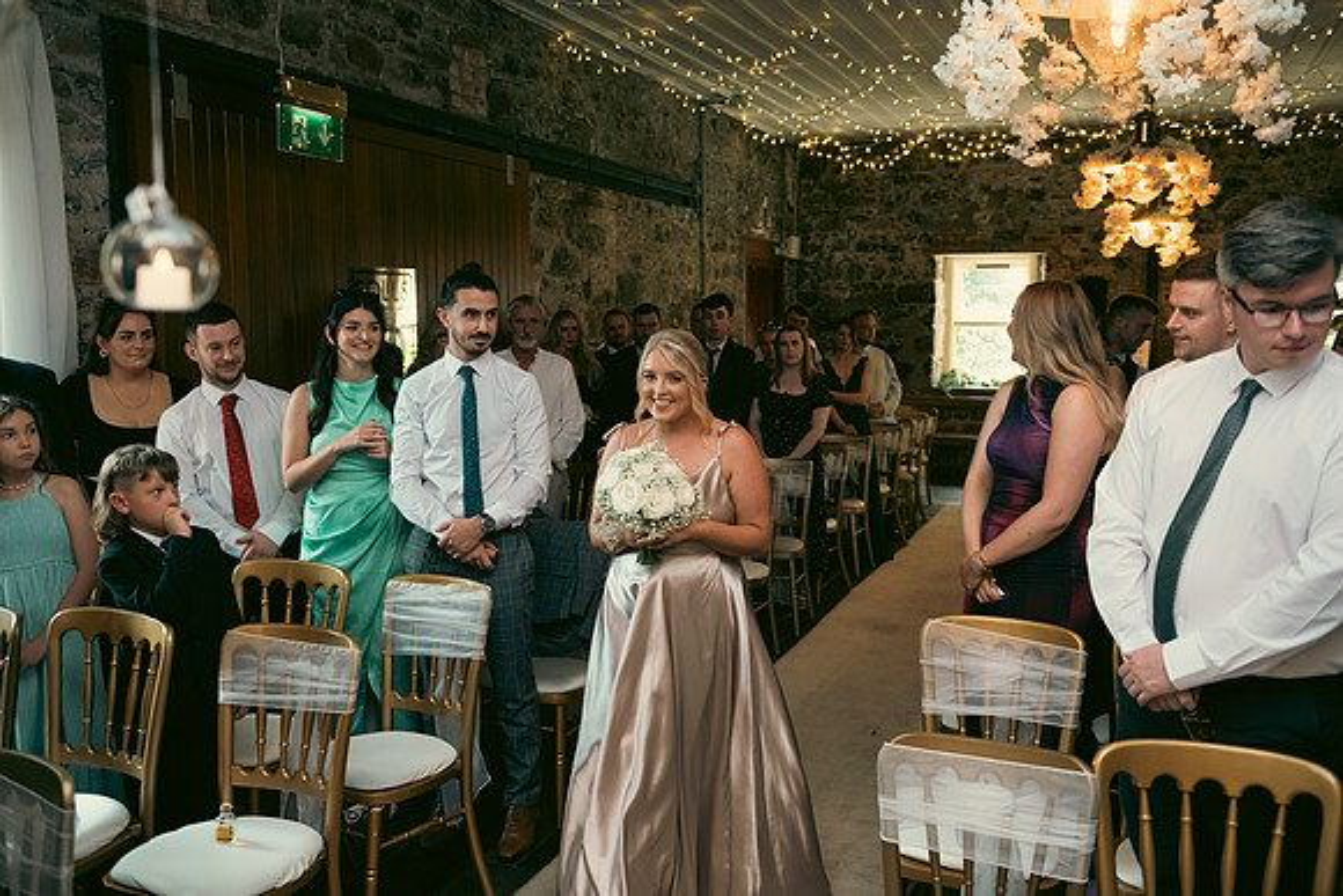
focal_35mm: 32
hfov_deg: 58.7
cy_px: 448
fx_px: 1194
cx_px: 672
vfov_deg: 41.1
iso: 1250
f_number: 3.5
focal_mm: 32
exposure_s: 1/160
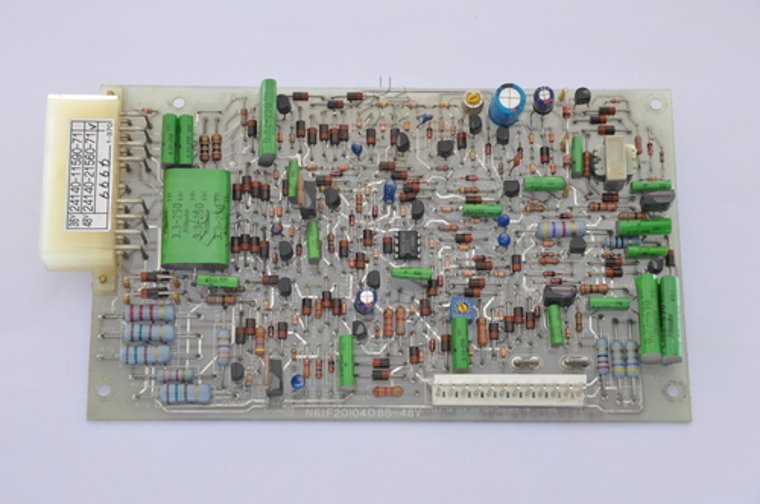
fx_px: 1771
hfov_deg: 24.2
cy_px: 252
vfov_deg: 16.2
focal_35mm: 84
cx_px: 380
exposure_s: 1/100
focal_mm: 56
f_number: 9
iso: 200
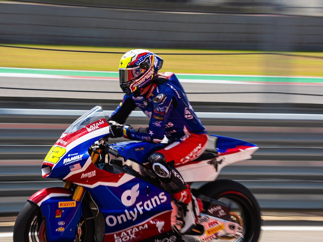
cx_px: 169
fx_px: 1698
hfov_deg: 10.9
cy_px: 115
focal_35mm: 182
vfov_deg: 8.2
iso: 80
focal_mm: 200
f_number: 16
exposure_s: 1/60
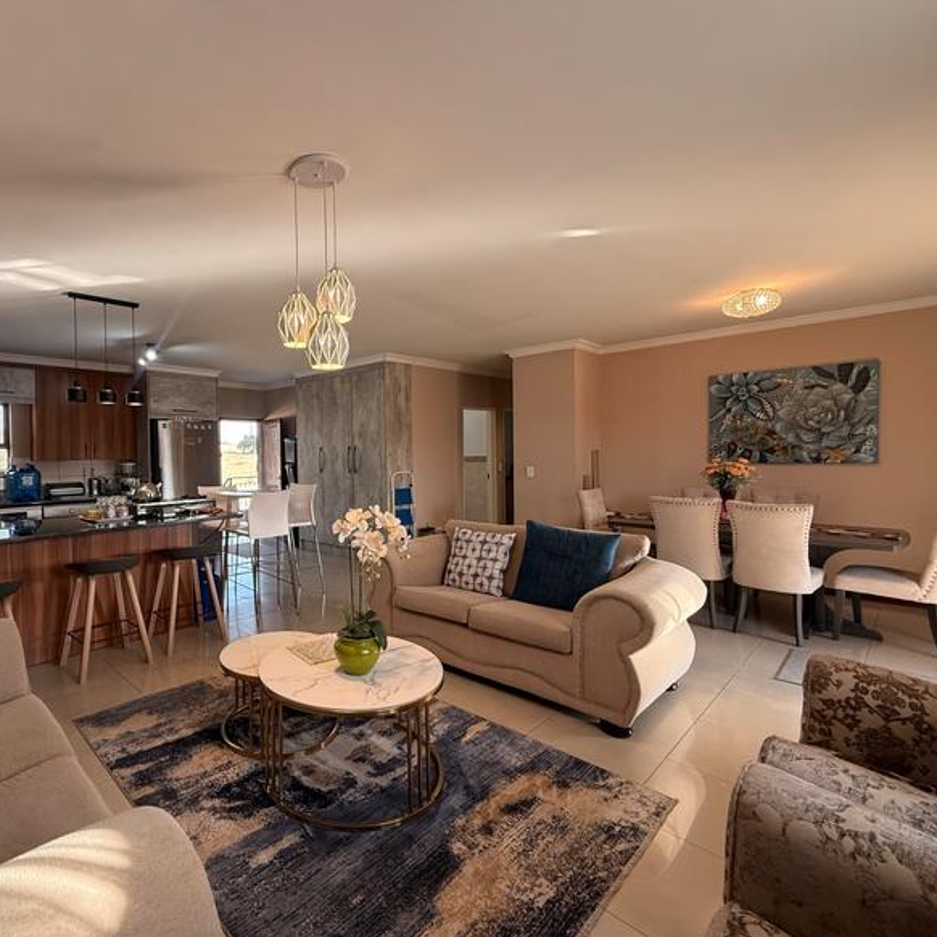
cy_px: 462
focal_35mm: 17
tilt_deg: -0.4
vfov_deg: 84.0
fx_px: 521
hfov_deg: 81.6
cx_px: 325
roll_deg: +1.0
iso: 200
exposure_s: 1/99
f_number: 2.2
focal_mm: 2.22
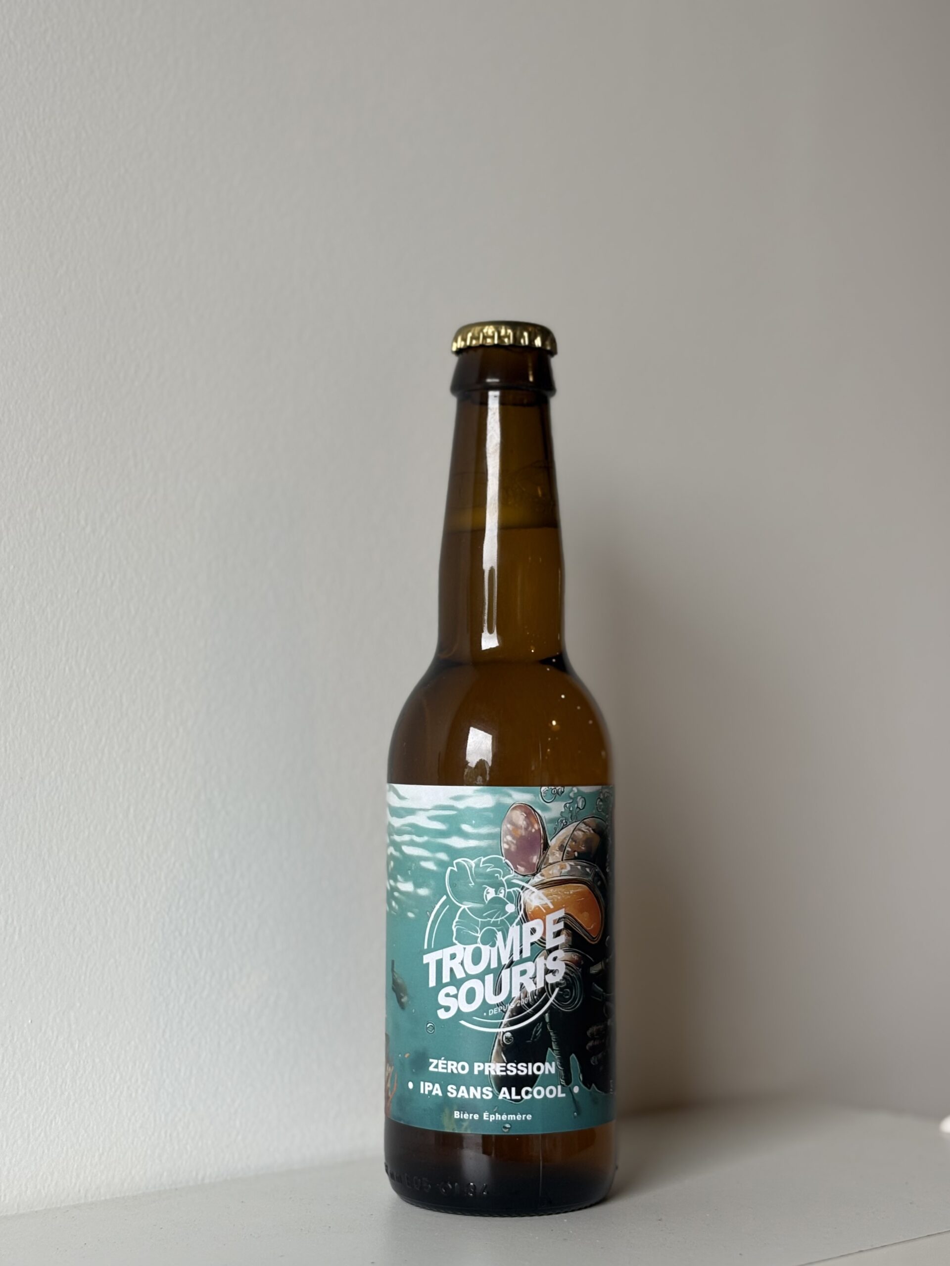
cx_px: 475
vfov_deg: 36.8
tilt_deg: +3.3
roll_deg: -0.7
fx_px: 1903
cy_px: 633
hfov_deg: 28.0
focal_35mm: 52
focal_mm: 5.96
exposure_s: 1/121
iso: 40
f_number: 1.6
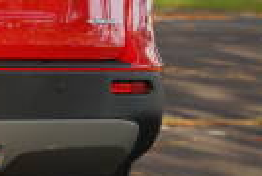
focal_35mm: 260
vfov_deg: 5.3
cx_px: -307
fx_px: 1899
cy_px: -53
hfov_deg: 7.5
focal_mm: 54.7
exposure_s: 1/60
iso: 100
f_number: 4
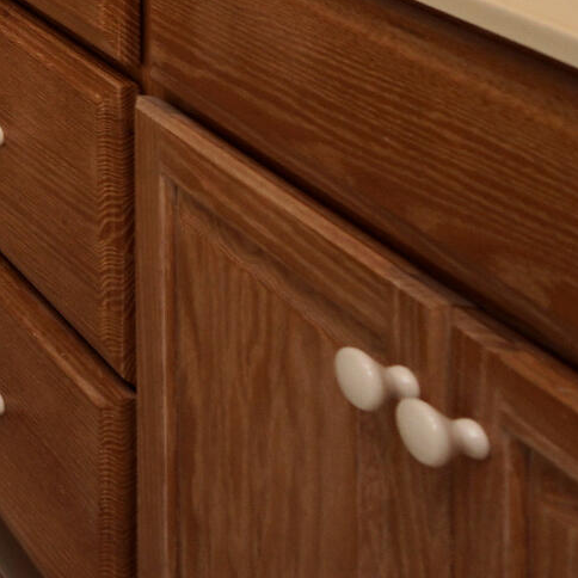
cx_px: -1076
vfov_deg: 17.6
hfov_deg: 12.1
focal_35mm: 79
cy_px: -472
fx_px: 1492
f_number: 5.6
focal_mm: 10
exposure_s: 1/100
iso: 100
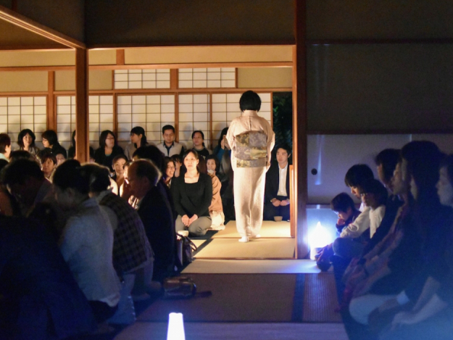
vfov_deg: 22.7
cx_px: 259
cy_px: 161
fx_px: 846
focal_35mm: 65
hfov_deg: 29.9
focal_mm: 35
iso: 10000
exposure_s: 1/60
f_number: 1.8
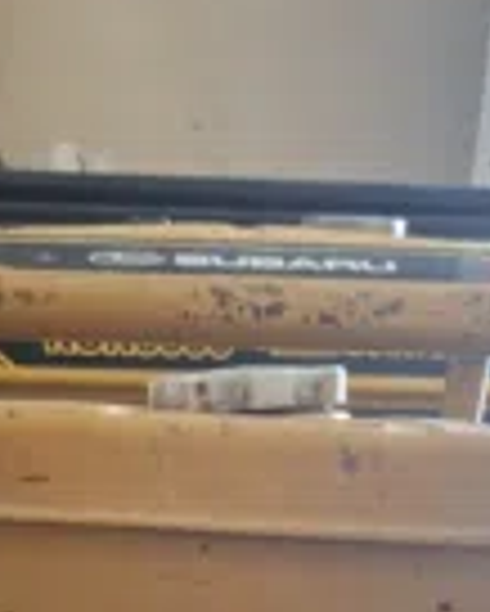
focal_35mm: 66
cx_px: 130
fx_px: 1195
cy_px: 868
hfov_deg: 23.0
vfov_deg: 23.9
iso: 320
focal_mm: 5.54
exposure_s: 1/25
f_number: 1.8
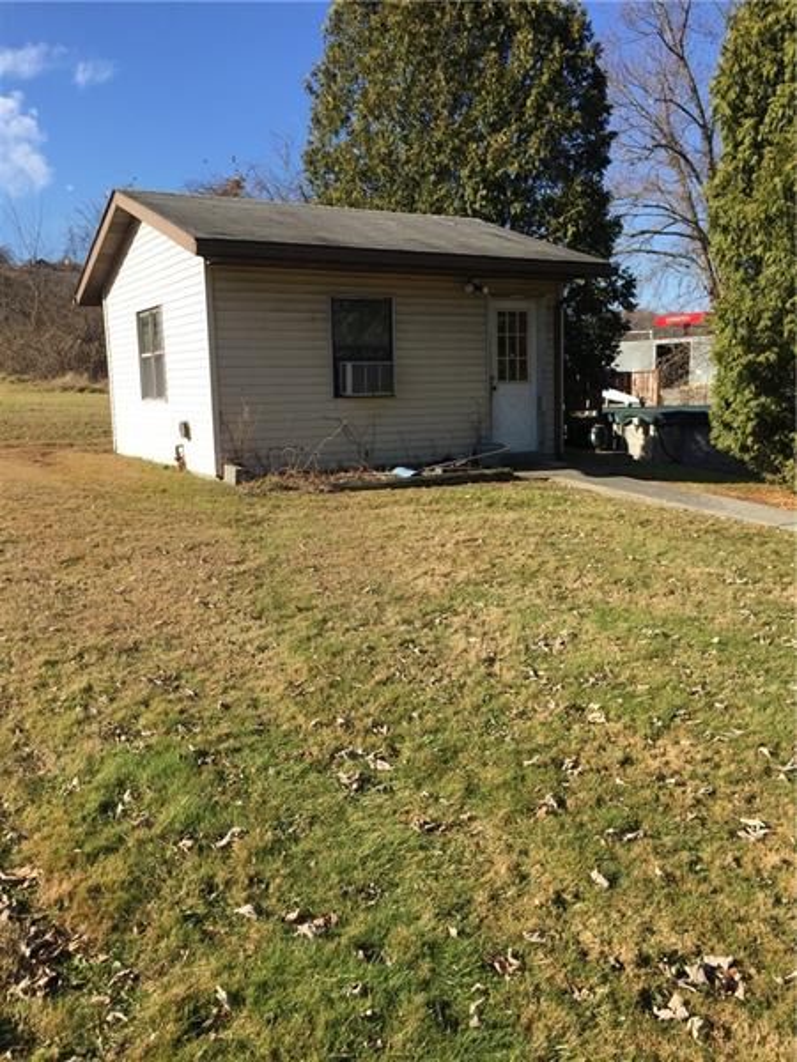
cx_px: 398
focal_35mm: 29
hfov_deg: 48.2
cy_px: 531
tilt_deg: -6.9
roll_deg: +1.8
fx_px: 890
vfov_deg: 61.7
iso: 32
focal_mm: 4.15
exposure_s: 1/1236
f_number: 2.2
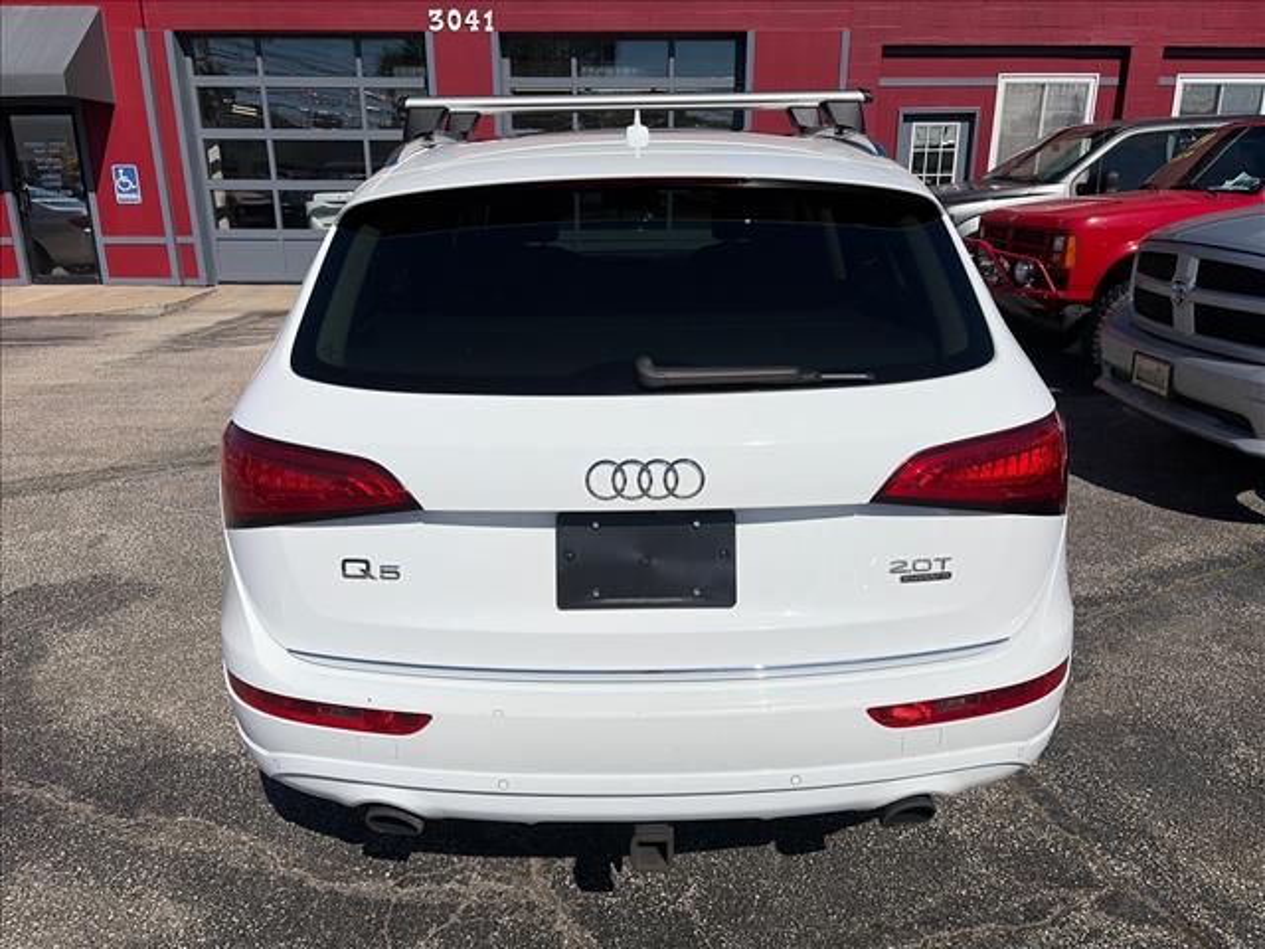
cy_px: 474
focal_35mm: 26
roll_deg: +2.5
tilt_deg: -17.0
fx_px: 950
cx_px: 632
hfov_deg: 67.3
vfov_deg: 53.1
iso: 50
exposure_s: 1/14493
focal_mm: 5.96
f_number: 1.6
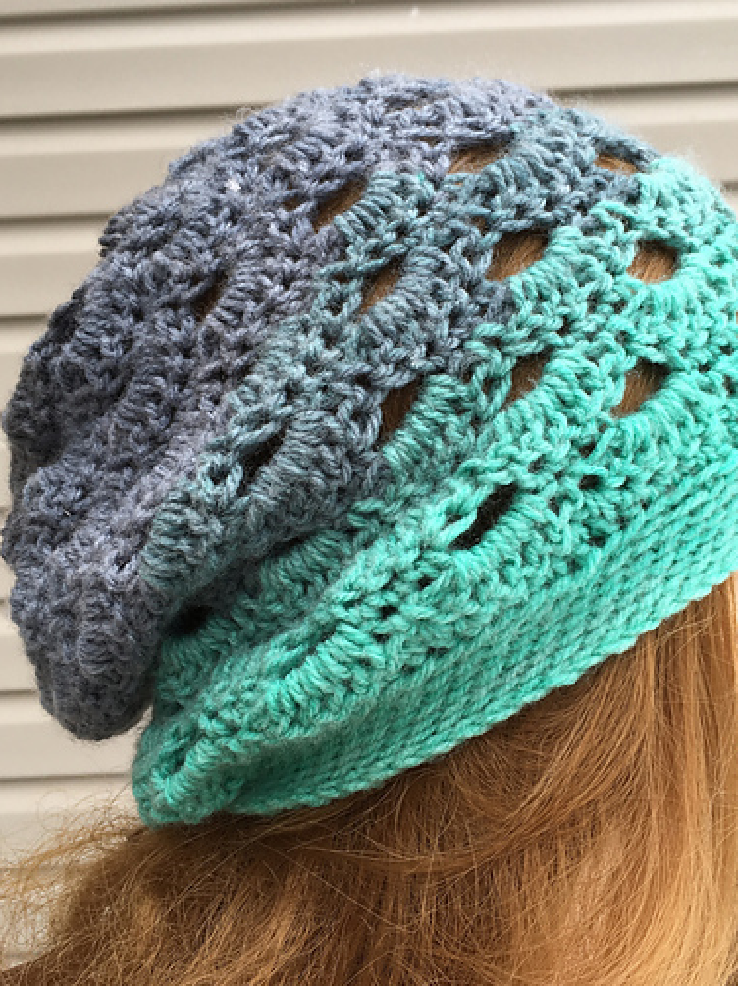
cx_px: 436
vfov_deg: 50.2
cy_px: 485
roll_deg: +2.1
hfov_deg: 38.5
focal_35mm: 37
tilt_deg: -6.9
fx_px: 1053
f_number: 2.2
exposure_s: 1/197
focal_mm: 4.15
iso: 25
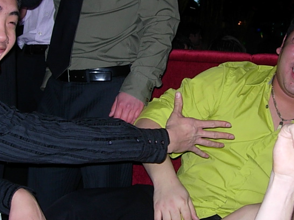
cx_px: 172
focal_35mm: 71
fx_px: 603
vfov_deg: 20.7
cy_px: 86
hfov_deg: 27.4
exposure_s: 1/64
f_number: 2.8
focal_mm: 7.8
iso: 79
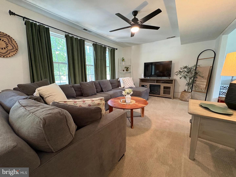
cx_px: 118
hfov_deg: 102.1
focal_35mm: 14
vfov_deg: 85.7
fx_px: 95
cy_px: 88
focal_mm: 2.22
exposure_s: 1/60
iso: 500
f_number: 2.2
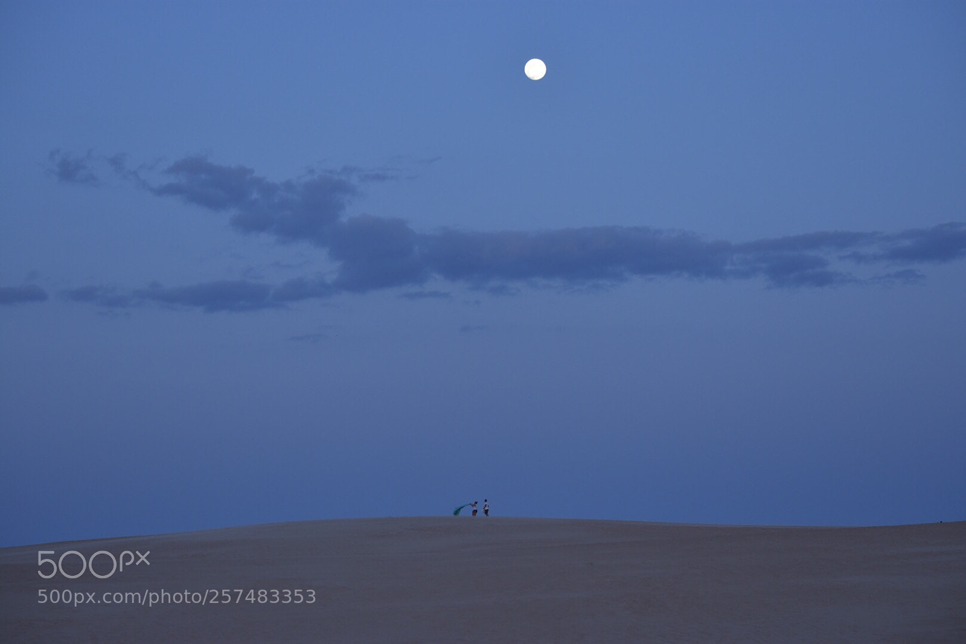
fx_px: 2214
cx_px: 483
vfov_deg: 16.6
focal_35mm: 82
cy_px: 322
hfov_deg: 24.6
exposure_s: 1/60
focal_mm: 55
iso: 100
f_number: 4.5
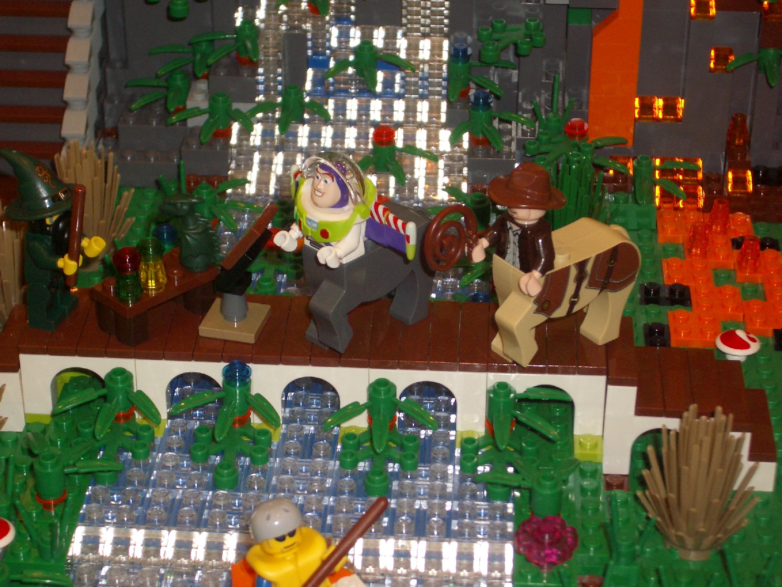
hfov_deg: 22.3
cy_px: 294
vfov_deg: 16.8
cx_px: 391
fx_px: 1988
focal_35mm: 88
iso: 100
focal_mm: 14.6
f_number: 4.4
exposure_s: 1/60
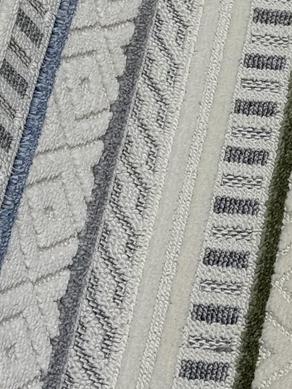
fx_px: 1946
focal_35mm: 173
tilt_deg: -47.2
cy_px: -193
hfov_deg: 8.3
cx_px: 510
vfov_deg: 11.0
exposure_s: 1/138
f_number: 1.78
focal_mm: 6.76
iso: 50
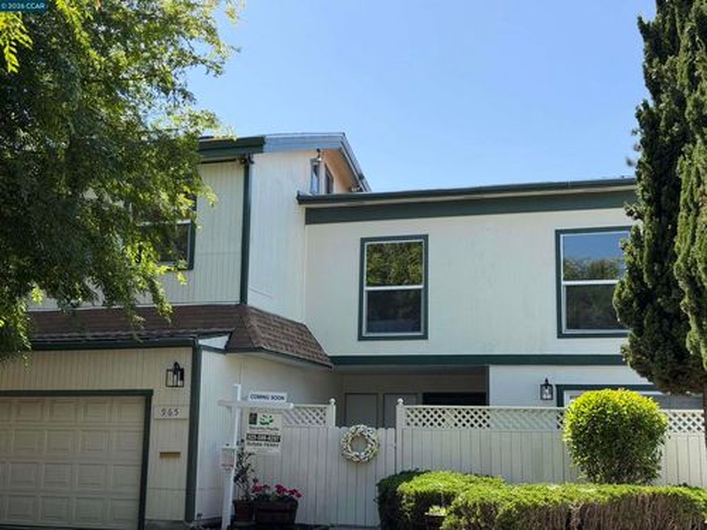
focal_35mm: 48
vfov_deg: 30.3
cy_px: 265
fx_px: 980
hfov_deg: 39.7
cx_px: 354
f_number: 1.78
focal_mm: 6.76
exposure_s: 1/2762
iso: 80
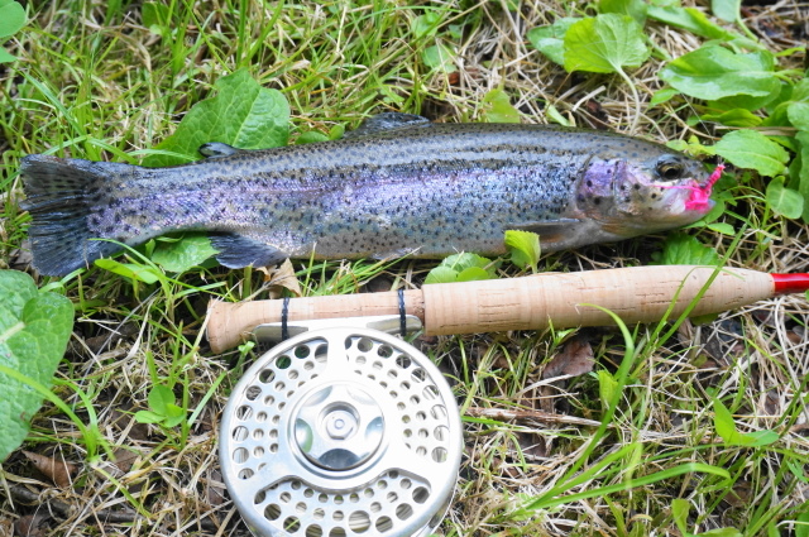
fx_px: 842
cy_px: 268
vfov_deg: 35.4
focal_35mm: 38
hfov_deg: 51.3
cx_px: 404
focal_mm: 25
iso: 640
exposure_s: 1/60
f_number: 5.6
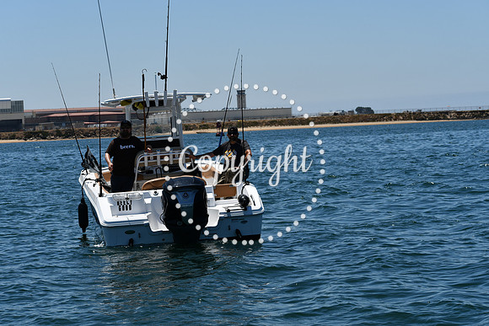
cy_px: 163
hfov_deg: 19.5
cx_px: 244
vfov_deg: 13.0
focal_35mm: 105
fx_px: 1427
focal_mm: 70
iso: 100
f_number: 8
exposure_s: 1/640
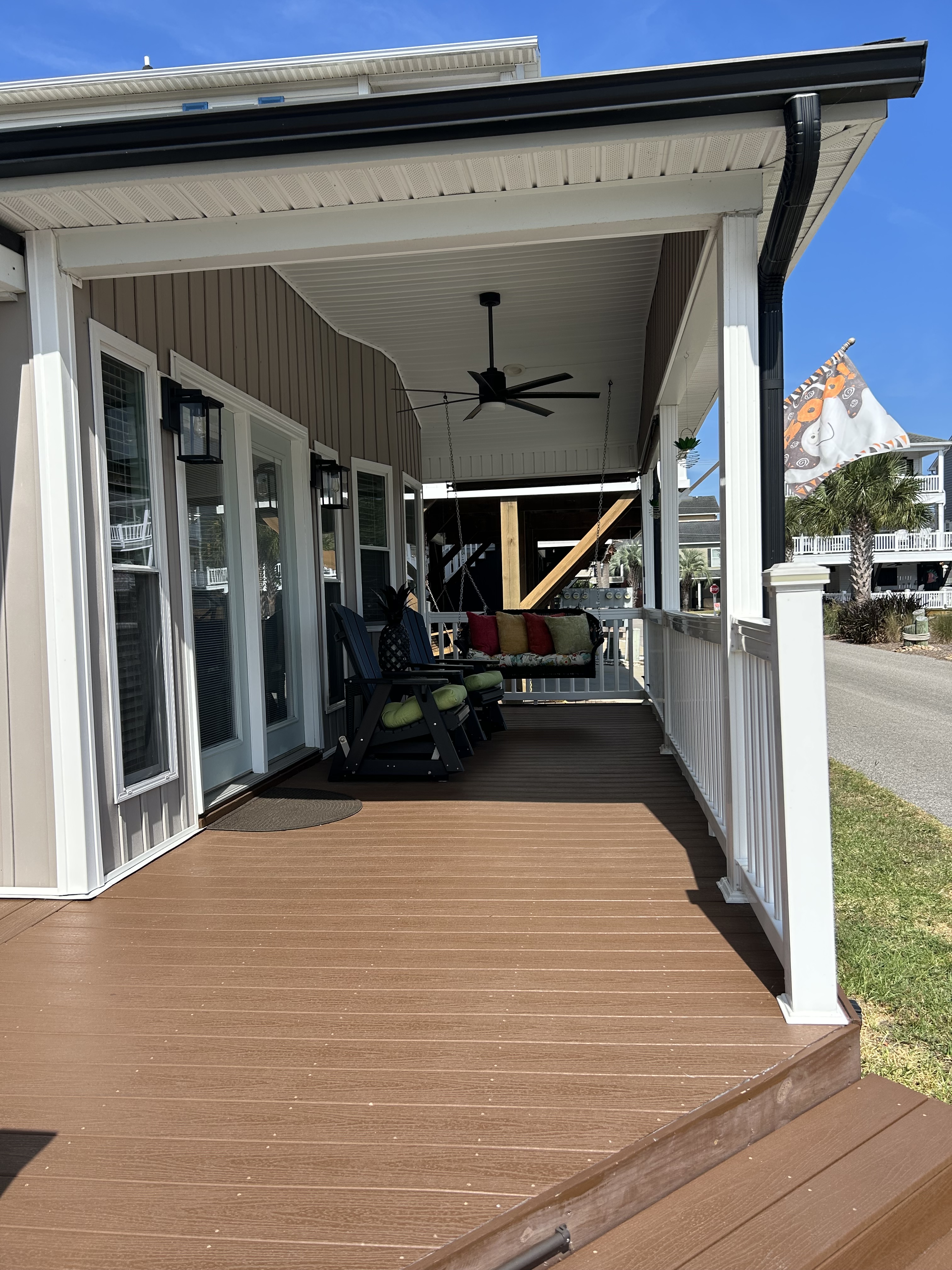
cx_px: 476
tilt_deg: -1.7
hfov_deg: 53.1
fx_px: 953
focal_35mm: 26
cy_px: 635
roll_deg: +1.8
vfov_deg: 67.3
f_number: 1.5
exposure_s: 1/2994
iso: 50
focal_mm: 5.7
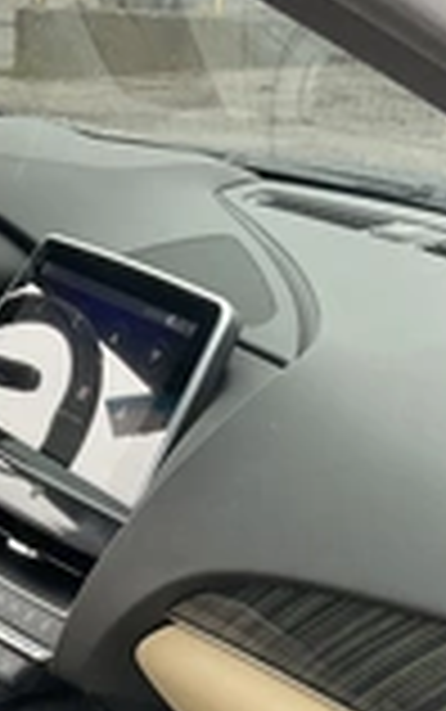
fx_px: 1514
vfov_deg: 25.5
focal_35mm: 78
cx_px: 189
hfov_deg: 16.7
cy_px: 666
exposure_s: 1/110
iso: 64
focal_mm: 3
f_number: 1.8
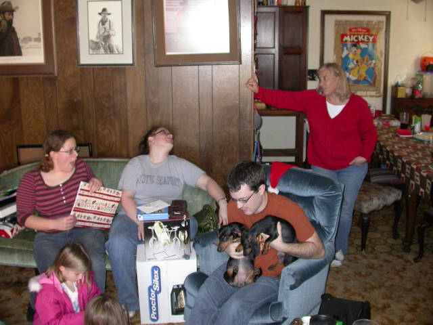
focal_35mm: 38
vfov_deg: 37.7
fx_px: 475
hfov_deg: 49.0
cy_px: 162
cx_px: 216
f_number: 2.6
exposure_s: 1/60
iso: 200
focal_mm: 7.85
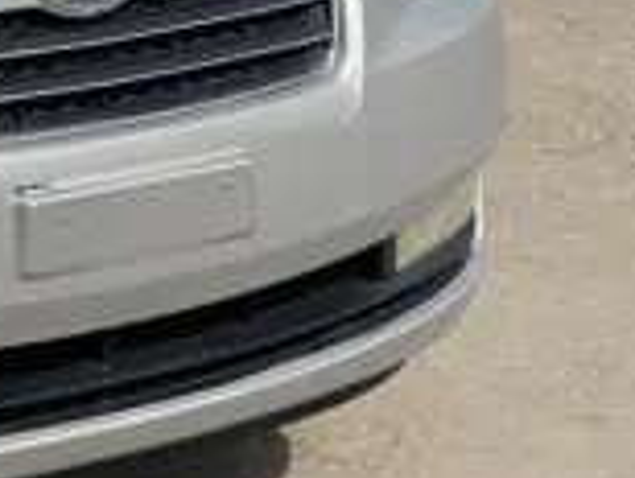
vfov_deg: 6.8
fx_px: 3969
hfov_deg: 8.6
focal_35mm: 216
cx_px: -656
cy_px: -190
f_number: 2
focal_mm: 6
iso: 20
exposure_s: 1/2817
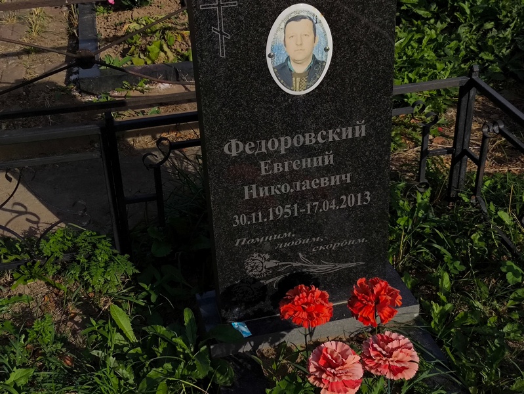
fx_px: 757
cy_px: 197
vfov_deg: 29.1
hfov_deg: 38.2
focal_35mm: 50
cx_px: 262
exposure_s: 1/1410
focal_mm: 4.71
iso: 50
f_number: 1.7
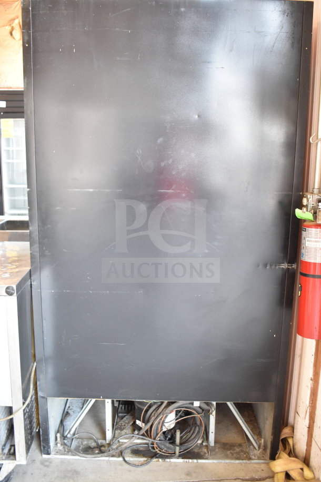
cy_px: 241
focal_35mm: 33
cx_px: 160
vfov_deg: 57.2
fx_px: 441
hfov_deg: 40.0
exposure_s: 1/30
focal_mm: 22
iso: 1250
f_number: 3.8
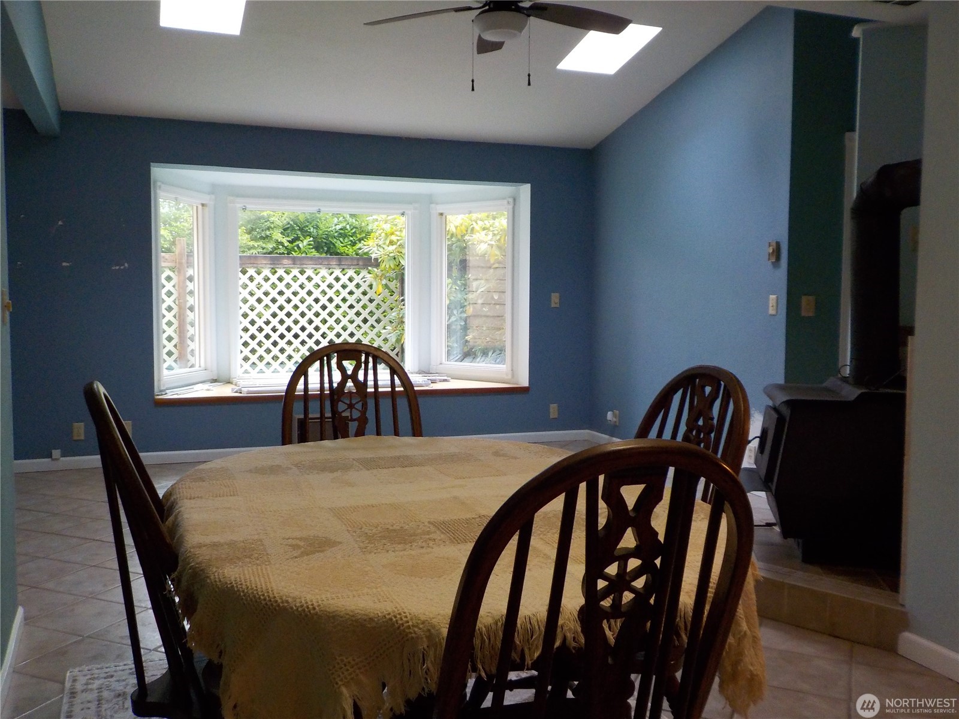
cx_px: 480
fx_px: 831
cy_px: 360
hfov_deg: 60.0
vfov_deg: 46.8
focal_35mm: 30
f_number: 3.3
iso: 280
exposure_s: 1/30
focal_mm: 4.1
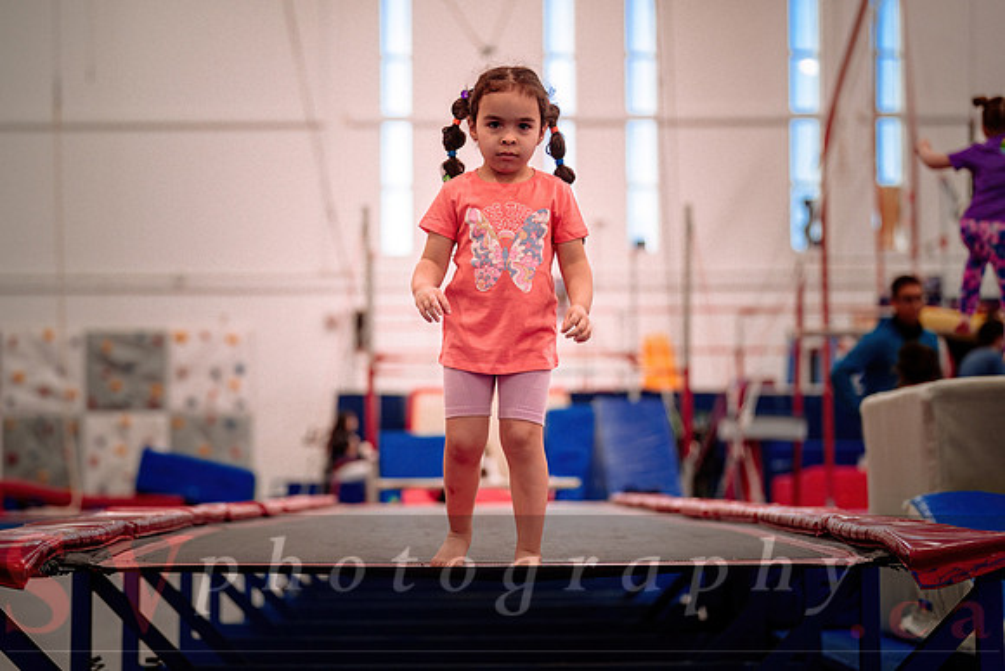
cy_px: 350
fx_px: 2991
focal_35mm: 107
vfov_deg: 12.8
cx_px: 482
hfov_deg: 19.1
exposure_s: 1/400
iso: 1600
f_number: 2.8
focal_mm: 92
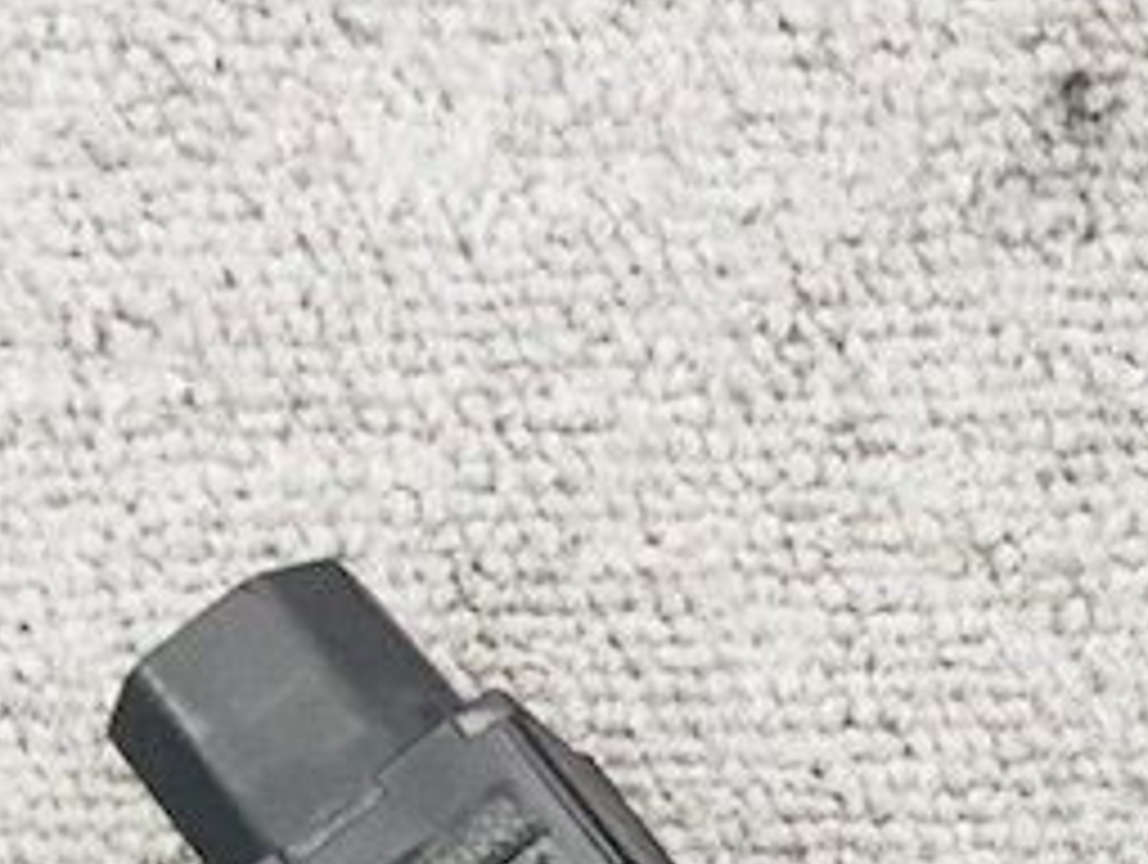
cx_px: 1571
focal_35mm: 109
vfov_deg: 12.6
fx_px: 3620
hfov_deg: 16.8
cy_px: 1494
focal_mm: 4.15
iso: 100
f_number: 2.2
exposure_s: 1/30
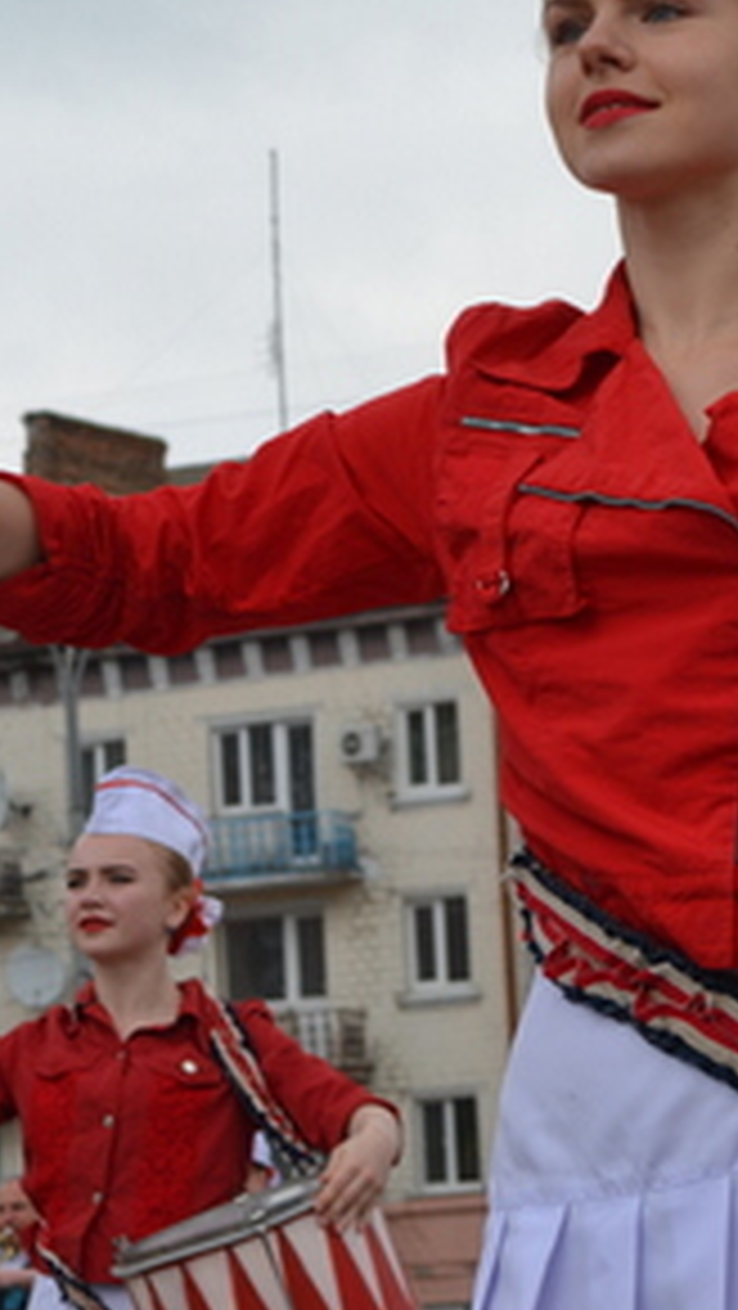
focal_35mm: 149
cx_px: 374
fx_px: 5176
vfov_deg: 14.4
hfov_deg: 8.2
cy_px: 437
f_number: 8
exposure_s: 1/250
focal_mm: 46
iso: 100
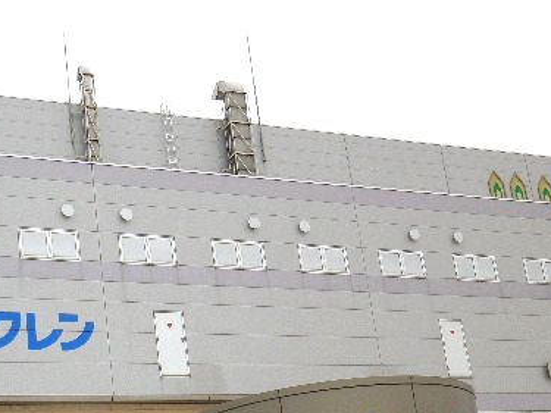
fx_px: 1114
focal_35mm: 70
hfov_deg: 27.6
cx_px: 169
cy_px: 331
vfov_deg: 20.8
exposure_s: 1/160
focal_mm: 7.3
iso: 80
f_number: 3.9
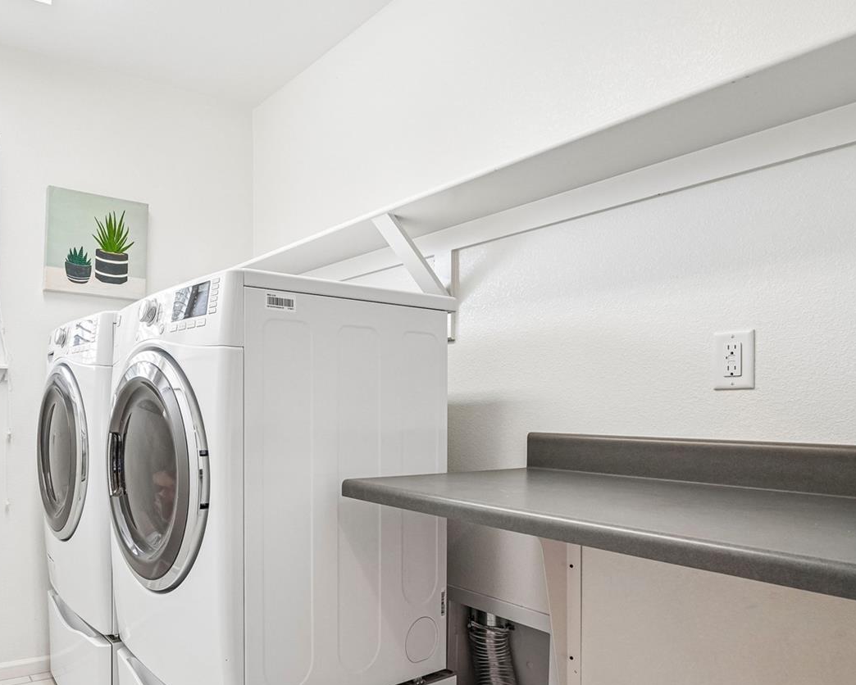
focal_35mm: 24
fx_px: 601
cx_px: 264
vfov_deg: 58.9
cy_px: 411
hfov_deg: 68.3
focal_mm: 11
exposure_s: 1/30
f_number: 8
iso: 200
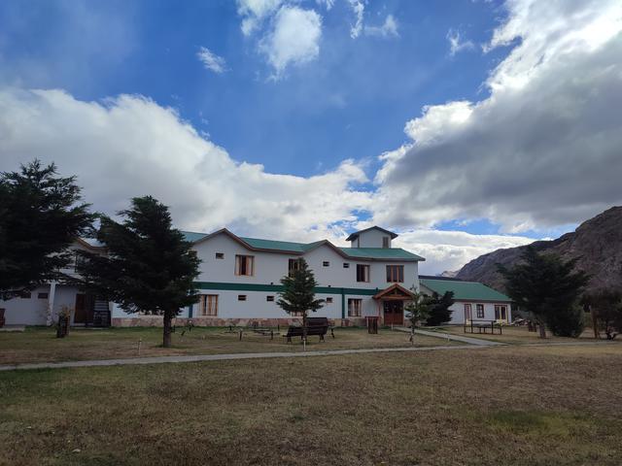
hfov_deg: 69.4
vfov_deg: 54.9
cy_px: 233
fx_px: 449
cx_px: 311
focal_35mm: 25
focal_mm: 6.04
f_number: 1.9
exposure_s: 1/1511
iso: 50
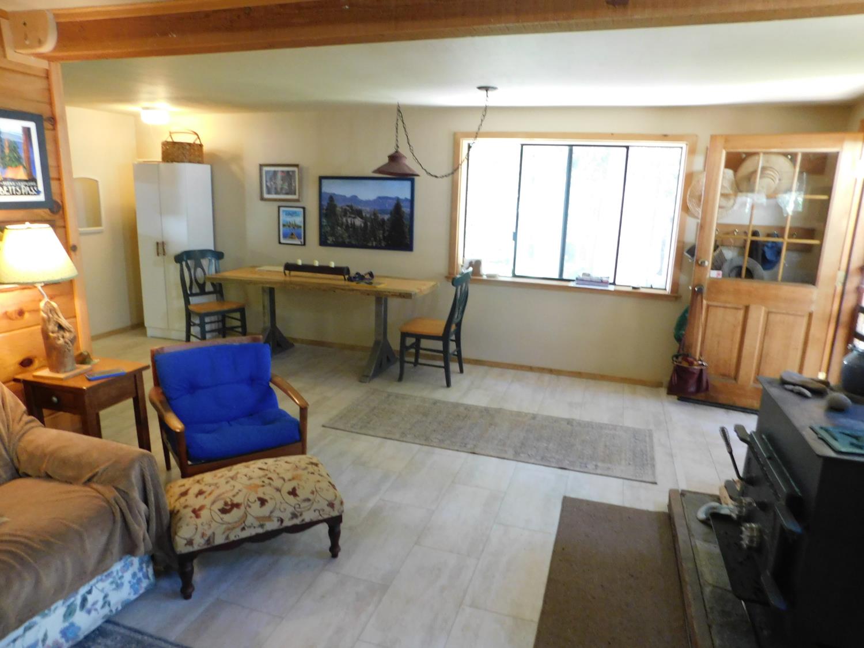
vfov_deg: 58.9
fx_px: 574
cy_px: 324
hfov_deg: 73.9
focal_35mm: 23
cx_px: 432
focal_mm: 4
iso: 400
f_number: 3
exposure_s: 1/30
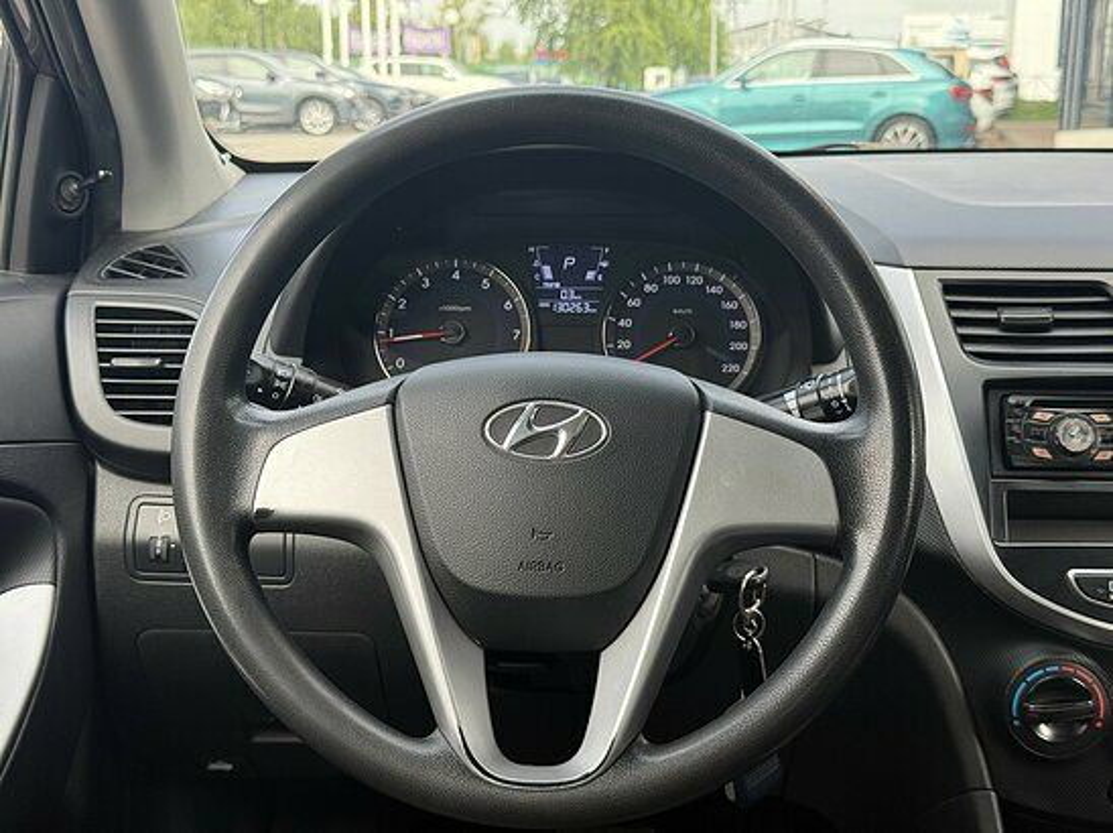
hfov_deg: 39.7
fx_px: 1542
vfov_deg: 30.2
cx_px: 556
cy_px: 416
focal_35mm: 48
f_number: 1.78
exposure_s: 1/269
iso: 64
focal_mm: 6.76
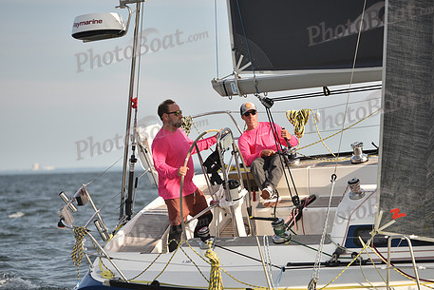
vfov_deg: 7.5
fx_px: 2219
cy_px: 172
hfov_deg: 11.2
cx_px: 258
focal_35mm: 184
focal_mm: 145
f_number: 3.5
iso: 250
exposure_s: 1/800
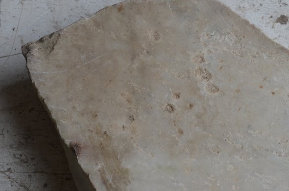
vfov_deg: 20.5
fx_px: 529
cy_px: 98
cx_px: 206
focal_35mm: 66
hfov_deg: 30.2
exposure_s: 1/60
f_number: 5.6
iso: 250
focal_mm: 26
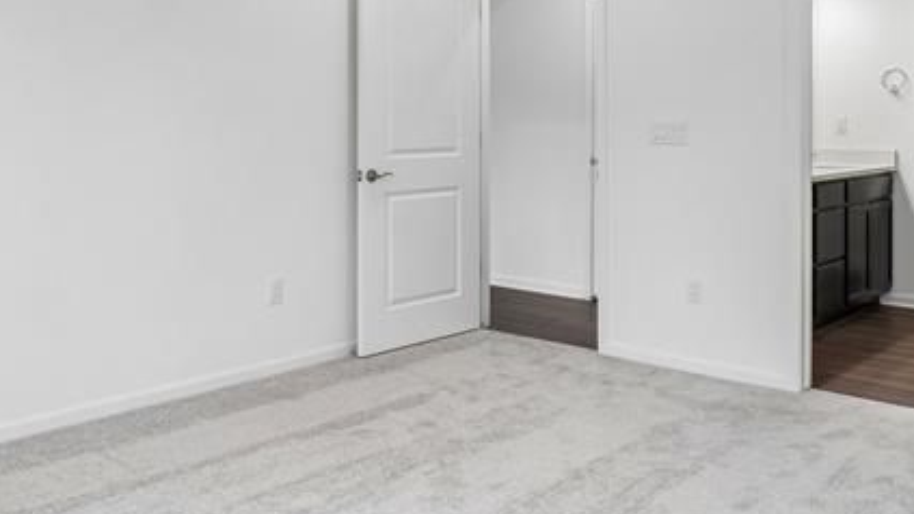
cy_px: 125
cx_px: 534
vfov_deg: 30.6
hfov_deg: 52.5
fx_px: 921
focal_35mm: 38
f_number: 8
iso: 320
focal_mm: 10
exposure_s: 1/30
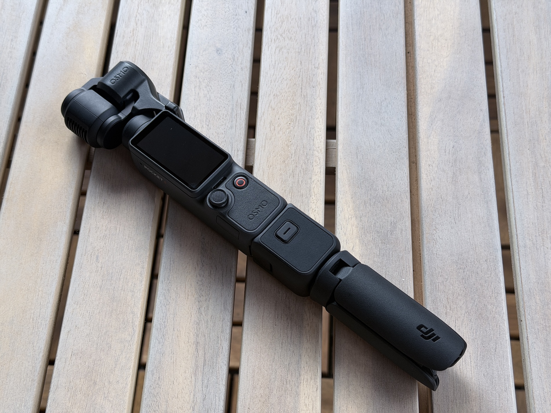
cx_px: 276
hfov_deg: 39.7
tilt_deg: -62.4
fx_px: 764
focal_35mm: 48
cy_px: 206
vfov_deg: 30.3
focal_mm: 6.76
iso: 64
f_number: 1.78
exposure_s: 1/392
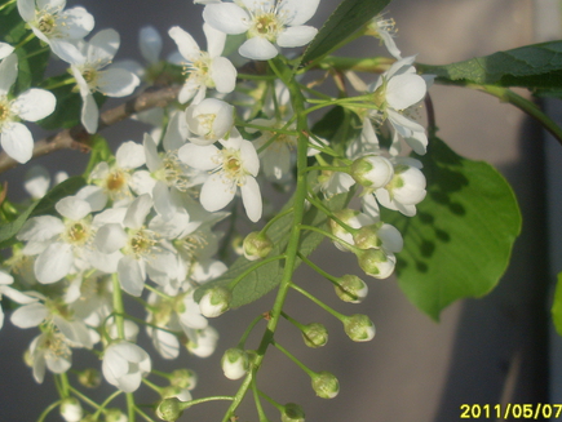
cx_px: 247
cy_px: 197
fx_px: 780
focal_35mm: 48
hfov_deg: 39.6
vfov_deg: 30.3
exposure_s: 1/180
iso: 80
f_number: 7.7
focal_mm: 6.3
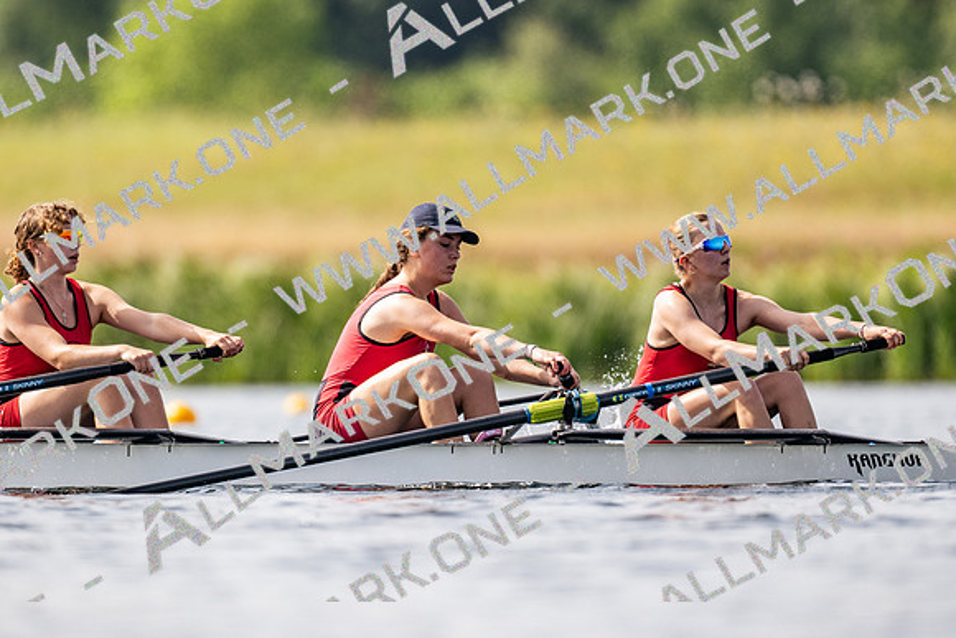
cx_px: 478
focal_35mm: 900
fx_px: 23917
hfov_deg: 2.3
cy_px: 319
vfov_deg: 1.5
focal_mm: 600
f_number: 4
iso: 180
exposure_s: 1/2500
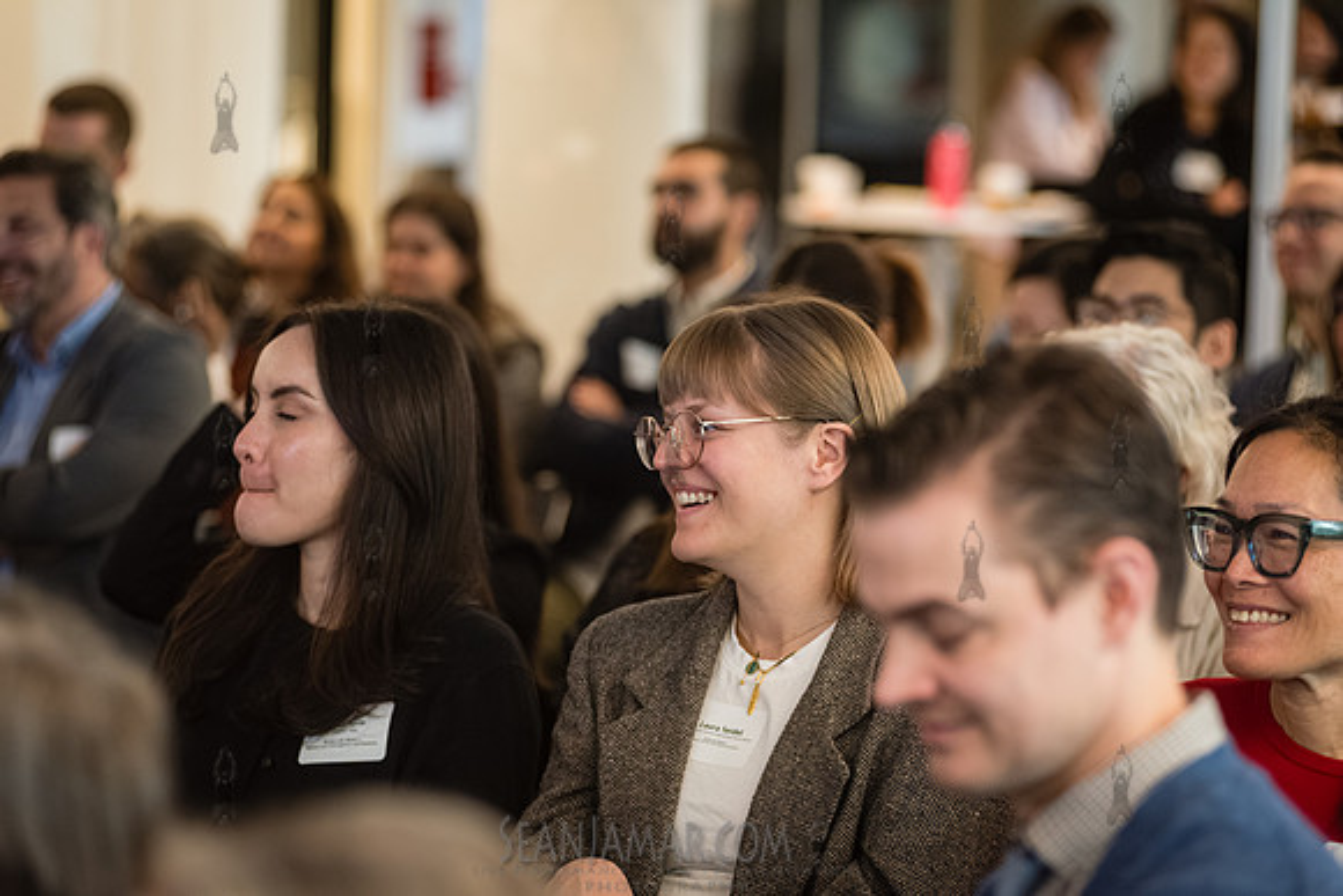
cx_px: 672
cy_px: 448
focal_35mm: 120
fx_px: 4478
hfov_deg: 17.1
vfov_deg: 11.4
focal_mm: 120
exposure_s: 1/250
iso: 4000
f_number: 3.5
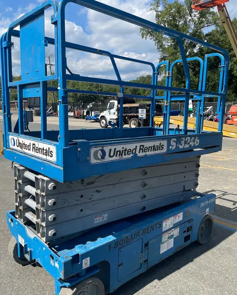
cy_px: 153
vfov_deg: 62.2
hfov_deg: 51.6
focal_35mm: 28
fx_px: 245
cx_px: 118
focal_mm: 4.2
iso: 50
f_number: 1.6
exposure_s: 1/4000
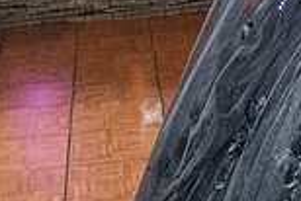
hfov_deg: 13.2
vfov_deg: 9.2
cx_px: 420
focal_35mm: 148
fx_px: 1239
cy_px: -42
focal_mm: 24
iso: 1250
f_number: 2.8
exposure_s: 1/160
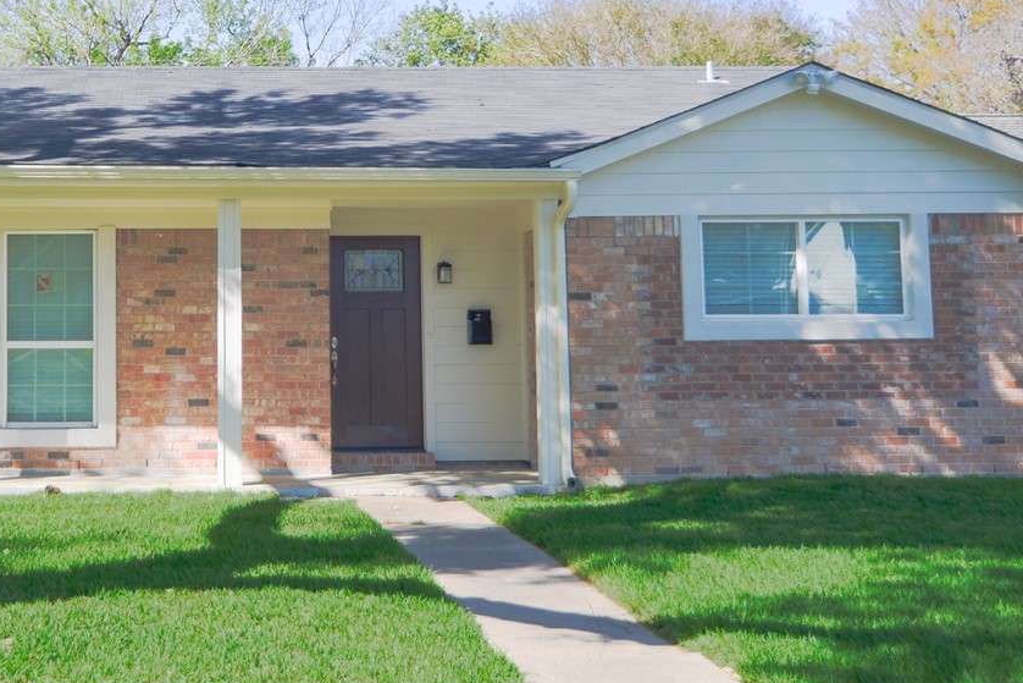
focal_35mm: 57
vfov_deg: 23.5
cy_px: 152
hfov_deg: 34.1
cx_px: 219
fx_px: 1620
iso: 100
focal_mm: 22
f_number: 4
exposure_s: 1/25
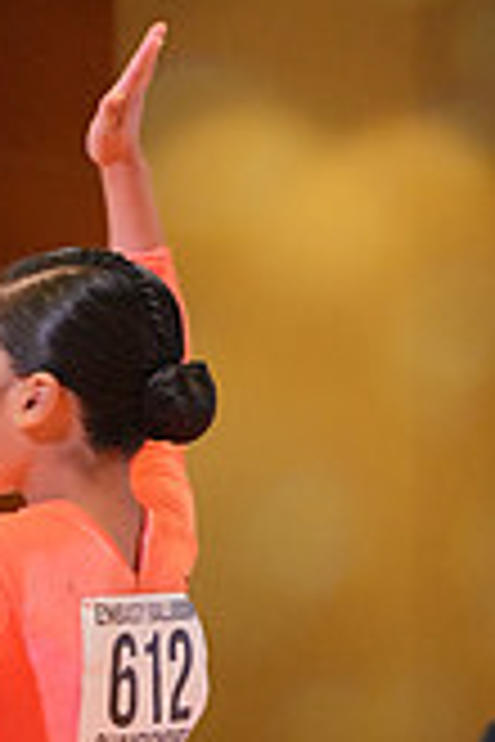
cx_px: 88
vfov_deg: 5.9
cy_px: 1115
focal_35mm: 345
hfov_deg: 4.0
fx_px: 7115
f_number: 5.6
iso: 4000
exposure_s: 1/400
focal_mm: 98
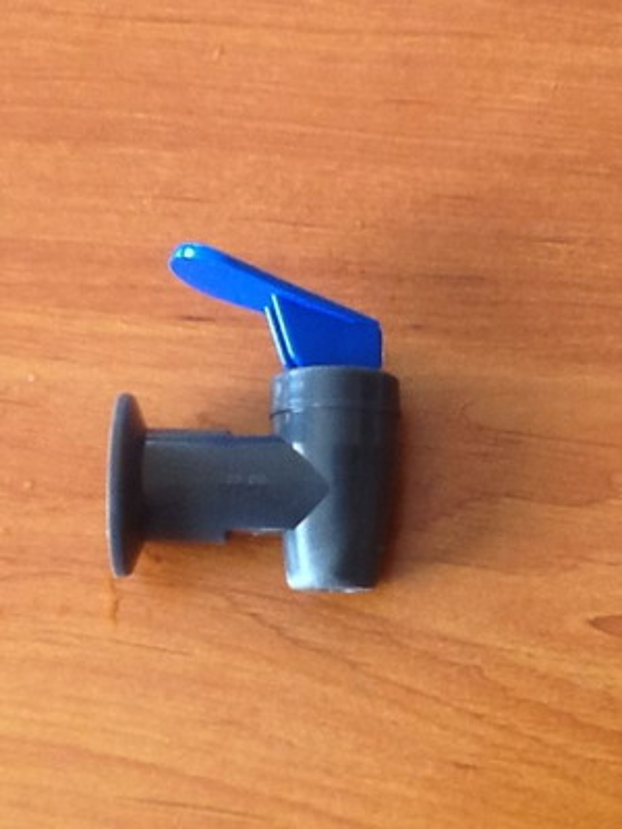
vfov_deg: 42.9
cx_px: 311
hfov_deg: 32.9
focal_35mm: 44
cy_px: 414
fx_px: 1054
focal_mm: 2.03
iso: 40
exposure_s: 1/33
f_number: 2.4
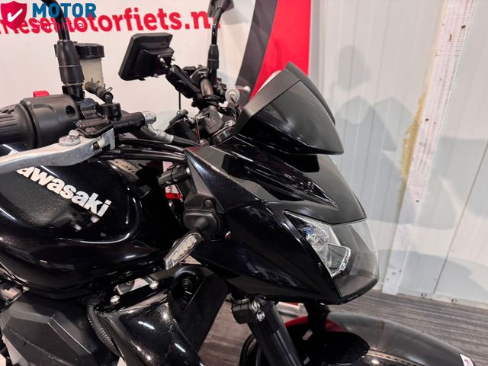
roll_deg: +6.7
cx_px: 244
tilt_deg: -35.8
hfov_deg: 71.6
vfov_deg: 56.8
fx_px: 338
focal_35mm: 24
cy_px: 183
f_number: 1.78
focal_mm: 6.76
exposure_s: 1/50
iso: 640
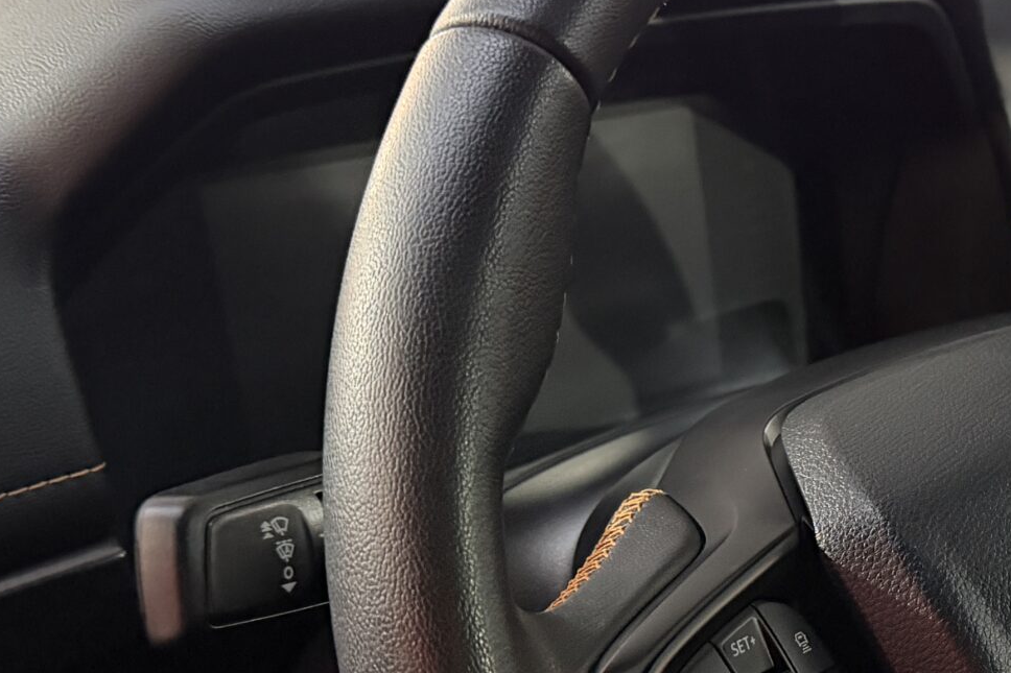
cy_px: 506
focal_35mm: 66
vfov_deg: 20.4
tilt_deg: -24.3
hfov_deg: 28.7
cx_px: 1006
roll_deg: +0.0
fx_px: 1853
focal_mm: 6.76
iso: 1000
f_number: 1.78
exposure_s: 1/25
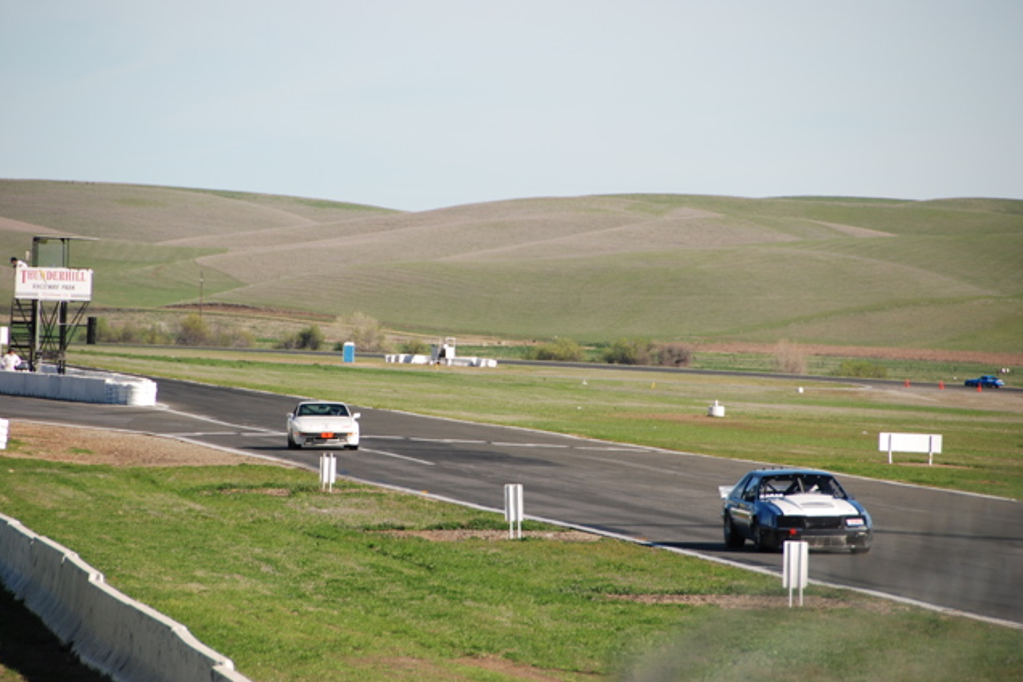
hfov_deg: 6.8
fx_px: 8581
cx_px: 511
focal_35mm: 302
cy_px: 341
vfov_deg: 4.6
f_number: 5.6
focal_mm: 200
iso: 200
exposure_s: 1/800
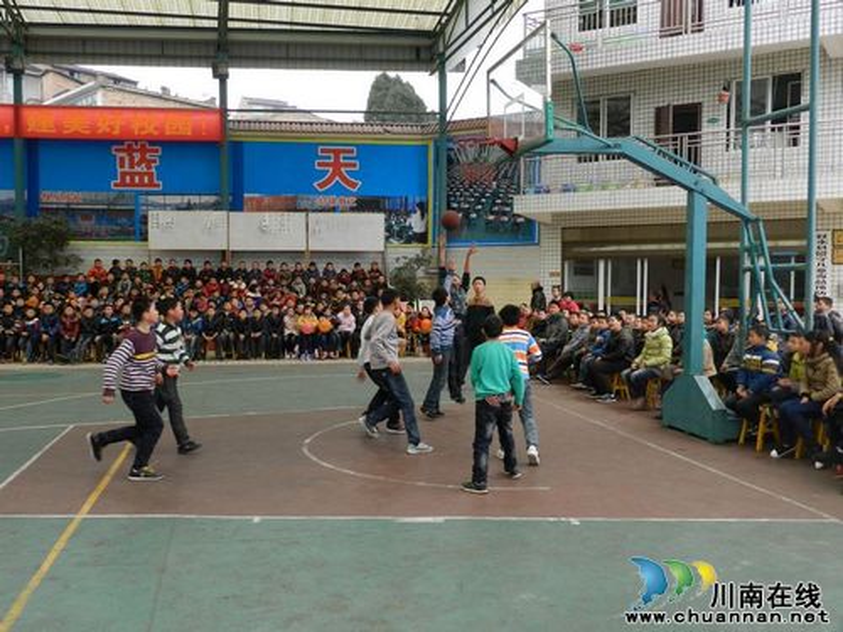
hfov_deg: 56.8
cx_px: 422
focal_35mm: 32
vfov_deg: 44.2
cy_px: 316
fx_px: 779
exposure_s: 1/200
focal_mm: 5.6
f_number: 3.7
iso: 160
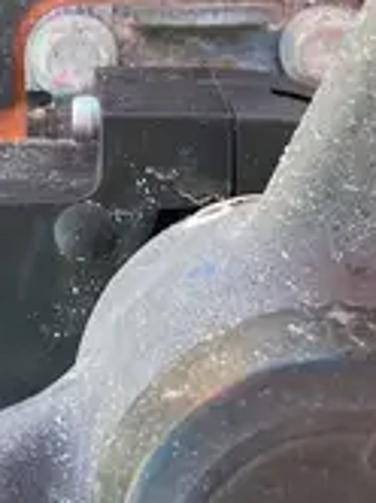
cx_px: -12
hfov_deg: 11.8
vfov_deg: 15.7
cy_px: 41
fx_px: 1800
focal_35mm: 124
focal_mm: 3.99
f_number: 1.8
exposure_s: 1/121
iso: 40
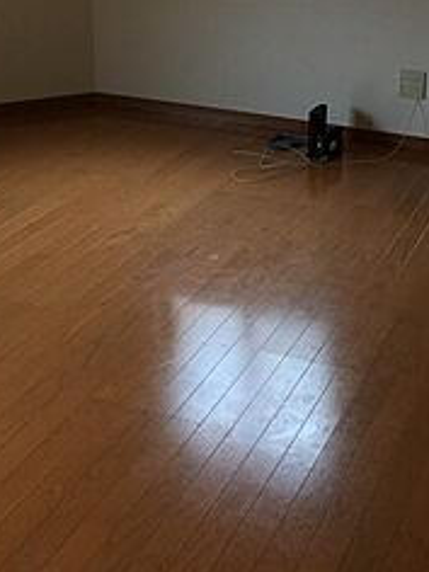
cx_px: 286
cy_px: 111
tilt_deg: -17.6
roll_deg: -0.2
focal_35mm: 59
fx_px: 975
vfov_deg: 31.8
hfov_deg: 24.7
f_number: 2.2
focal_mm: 4.15
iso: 40
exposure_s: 1/15
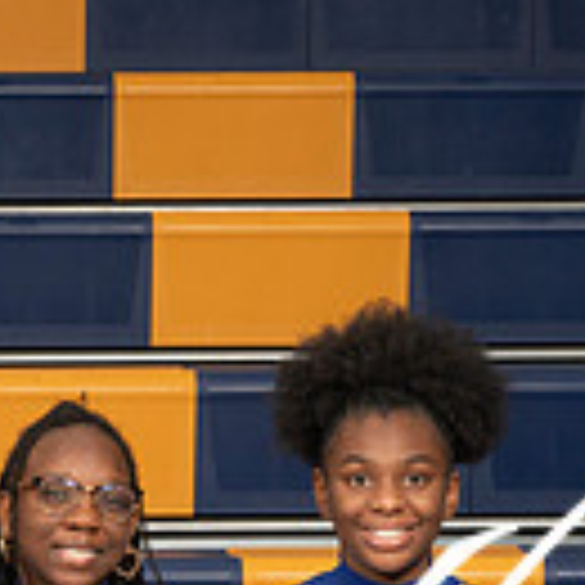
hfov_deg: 7.1
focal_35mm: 242
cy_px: 783
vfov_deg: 7.2
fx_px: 4627
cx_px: -214
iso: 400
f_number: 8
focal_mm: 52
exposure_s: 1/250
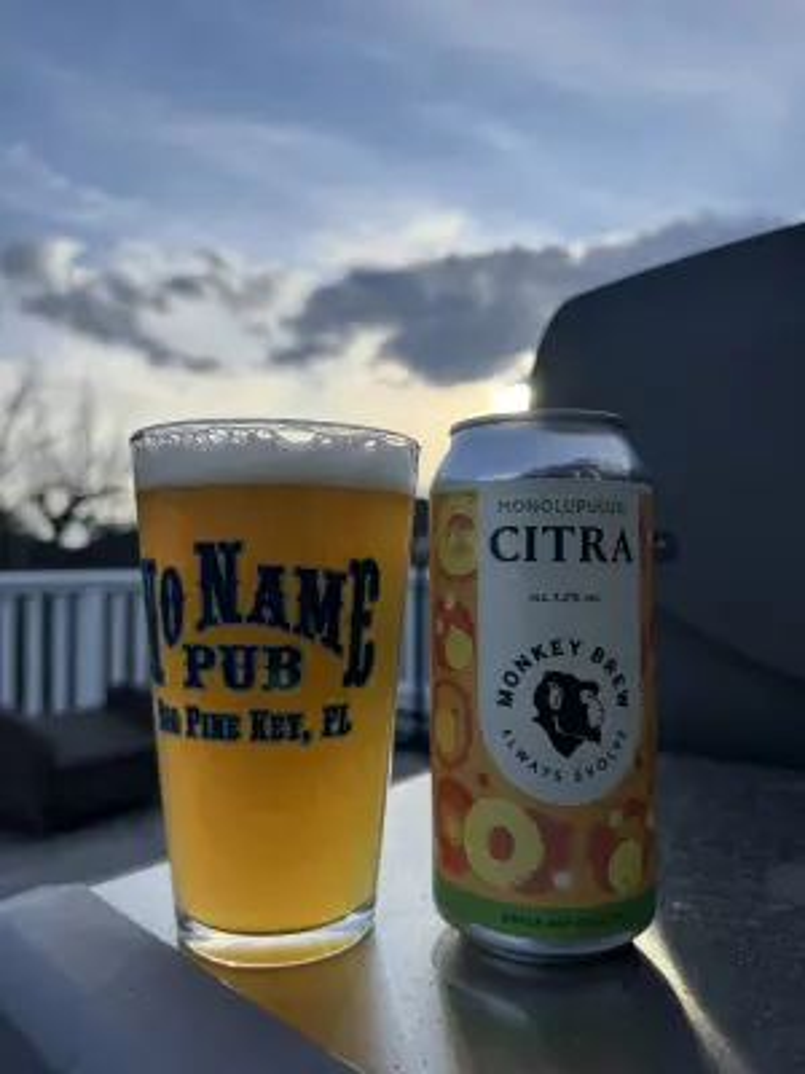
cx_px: 402
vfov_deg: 71.6
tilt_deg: +1.4
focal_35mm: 24
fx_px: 744
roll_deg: -0.8
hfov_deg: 56.8
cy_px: 537
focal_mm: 6.76
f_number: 1.78
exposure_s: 1/3597
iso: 80
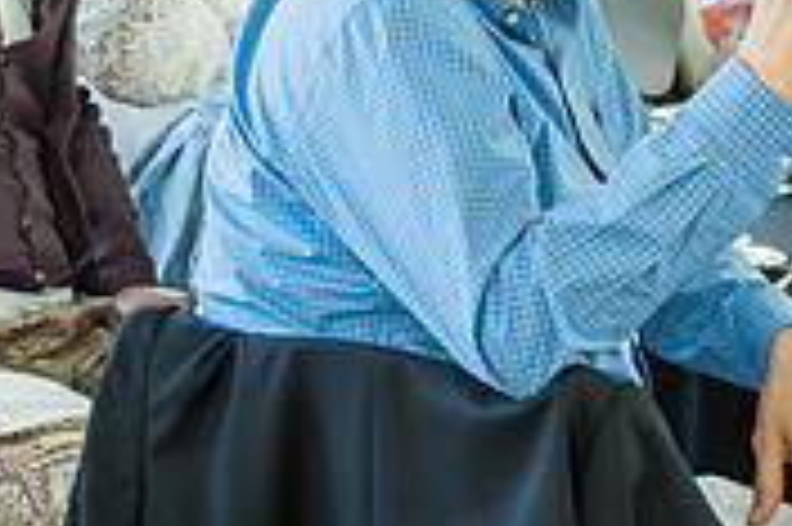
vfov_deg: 5.9
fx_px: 5077
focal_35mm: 231
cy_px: -241
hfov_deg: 8.8
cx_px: 958
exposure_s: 1/125
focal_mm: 70
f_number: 9
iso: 1600
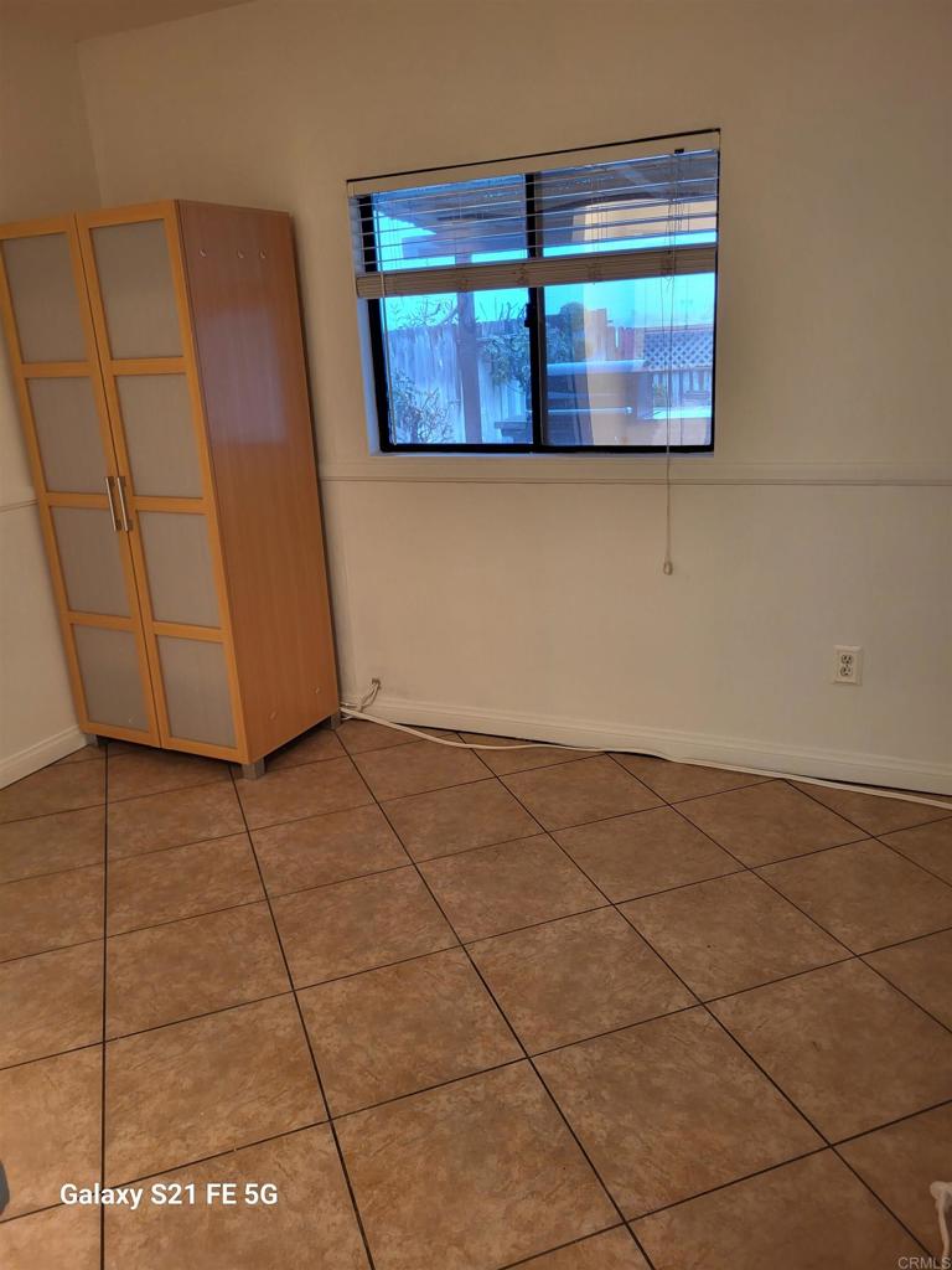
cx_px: 476
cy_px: 635
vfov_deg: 67.3
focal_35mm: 26
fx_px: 953
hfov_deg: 53.1
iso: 200
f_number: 1.8
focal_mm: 5.4
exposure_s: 1/120
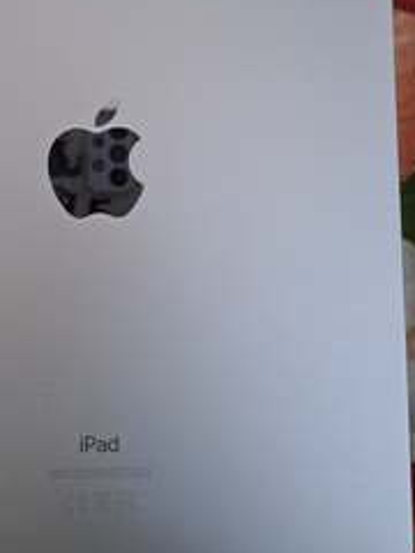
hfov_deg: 27.9
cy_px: 106
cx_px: 137
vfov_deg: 35.6
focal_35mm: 52
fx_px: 831
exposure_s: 1/20
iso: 500
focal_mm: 4.65
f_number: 1.8
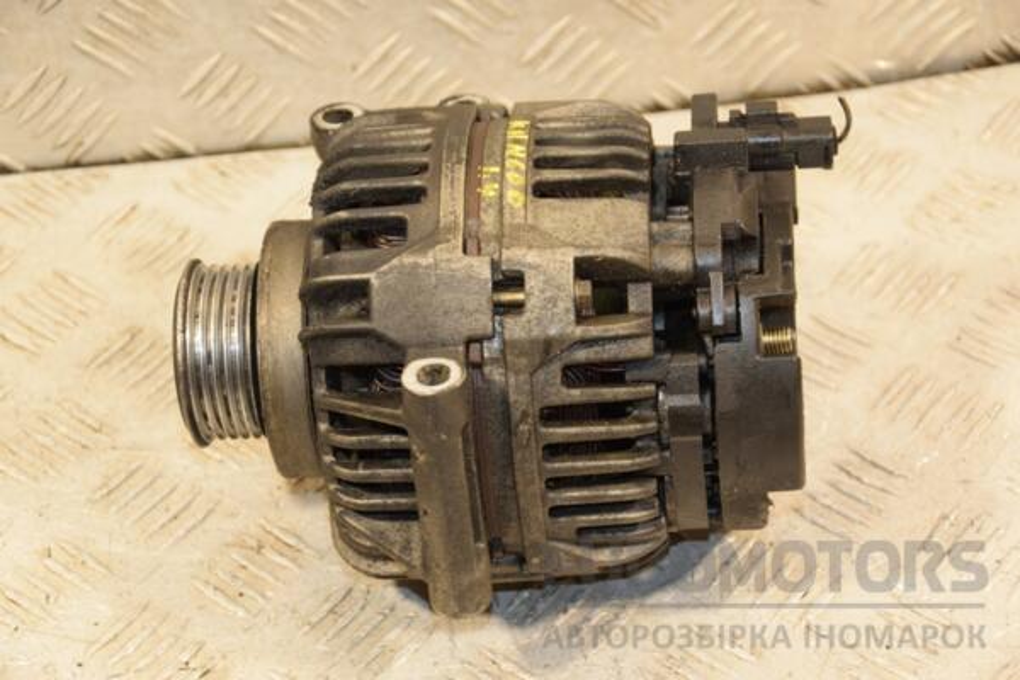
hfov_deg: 20.6
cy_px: 340
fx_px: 2805
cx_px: 510
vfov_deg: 13.8
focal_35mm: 99
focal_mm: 66
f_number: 5.3
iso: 800
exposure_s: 1/100
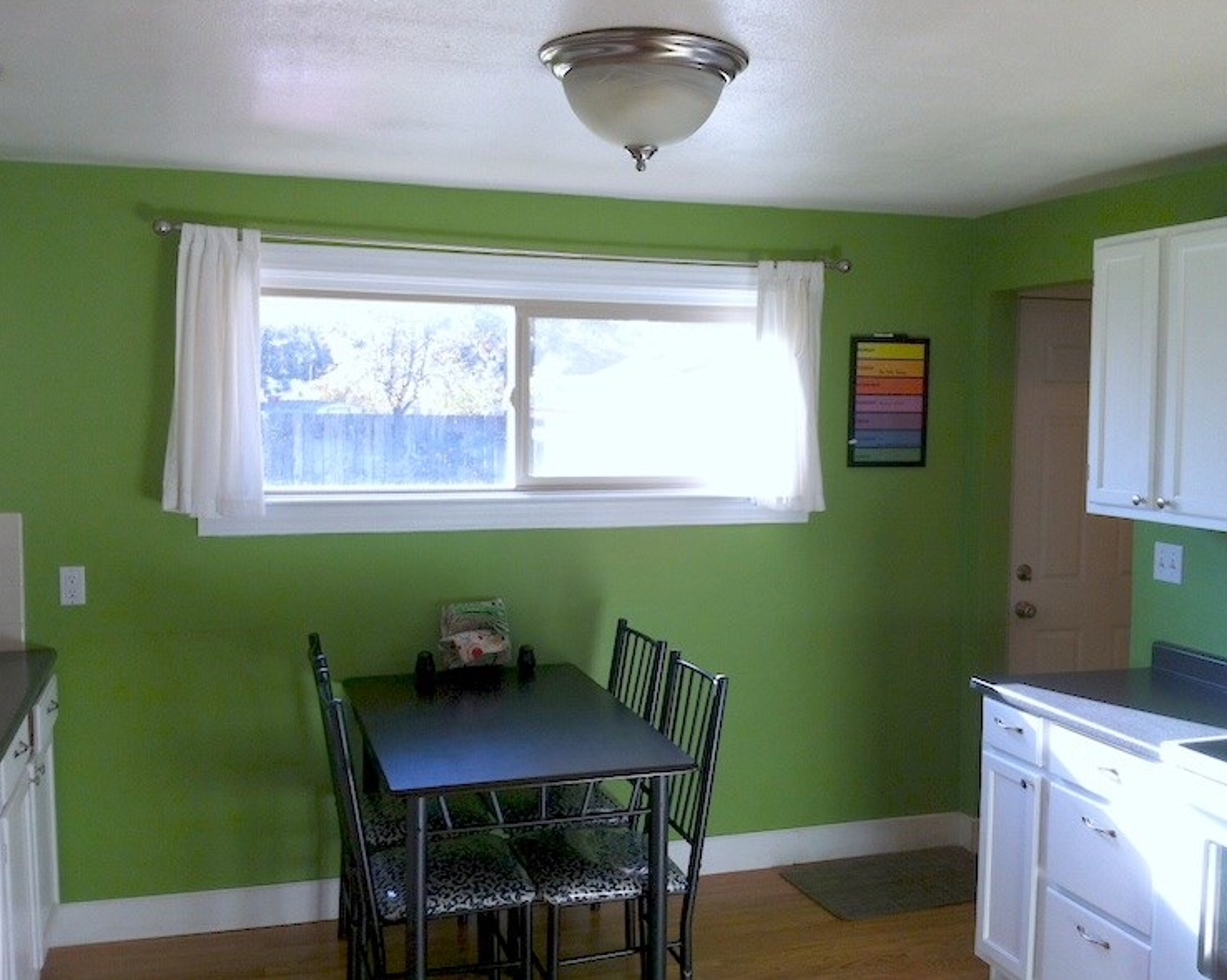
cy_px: 487
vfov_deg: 40.1
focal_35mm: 37
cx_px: 633
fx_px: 1343
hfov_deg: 49.1
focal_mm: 3.85
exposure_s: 1/120
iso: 100
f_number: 2.8
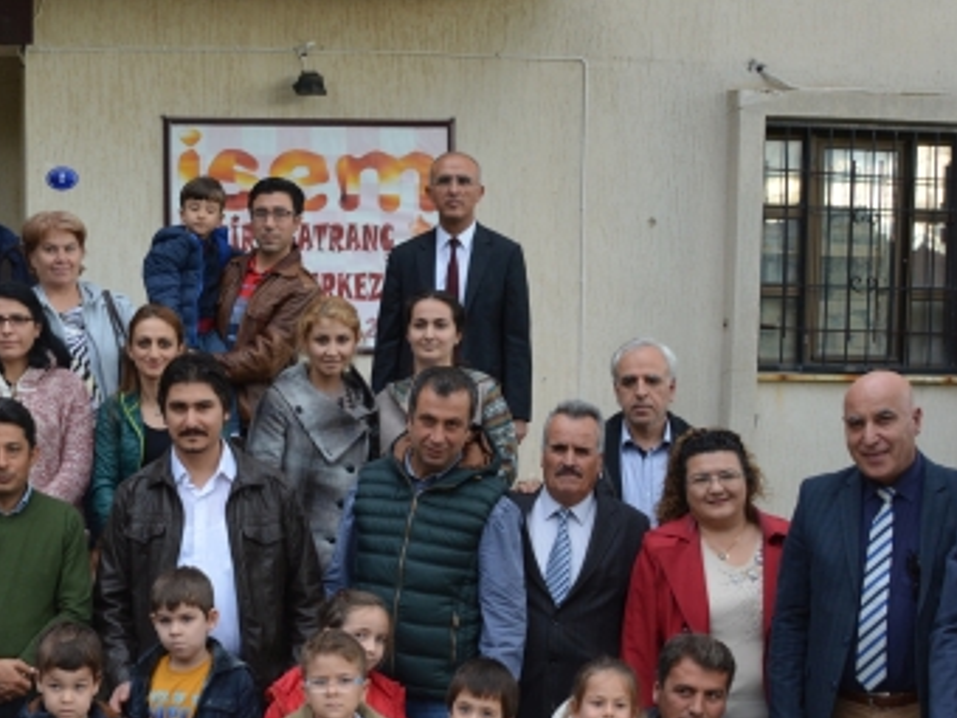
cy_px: 612
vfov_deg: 23.5
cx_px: 141
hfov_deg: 30.6
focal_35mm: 61
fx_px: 1686
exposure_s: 1/100
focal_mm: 18
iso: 400
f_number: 5
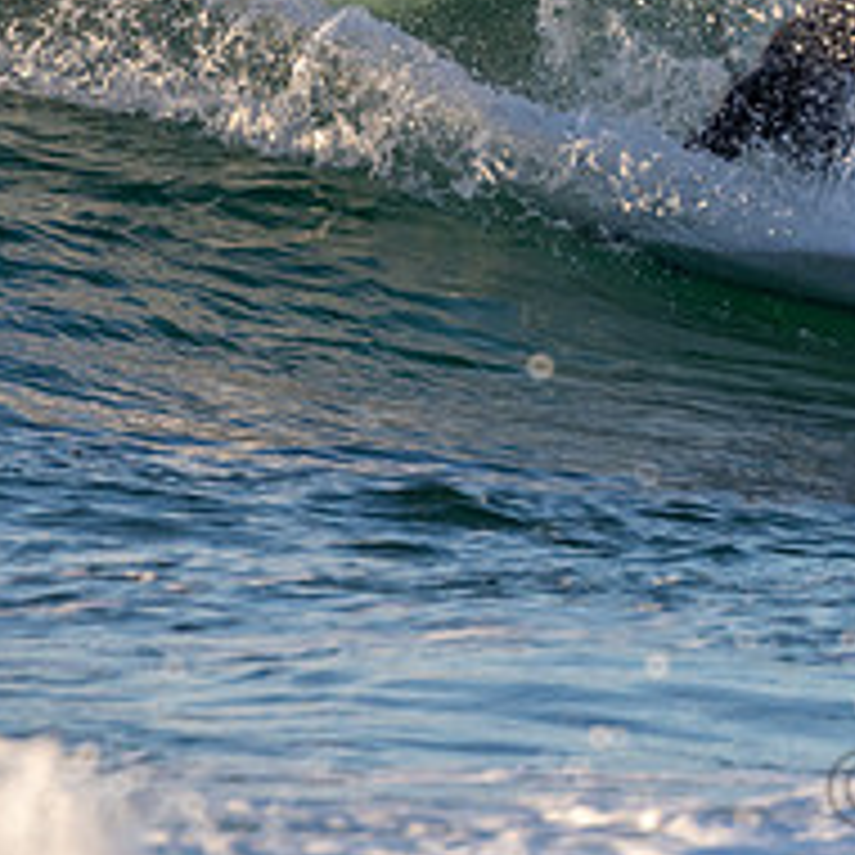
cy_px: 43
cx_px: 1174
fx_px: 44543
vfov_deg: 1.1
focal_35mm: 1594
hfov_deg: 1.1
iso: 560
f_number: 5.6
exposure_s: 1/1250
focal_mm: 410
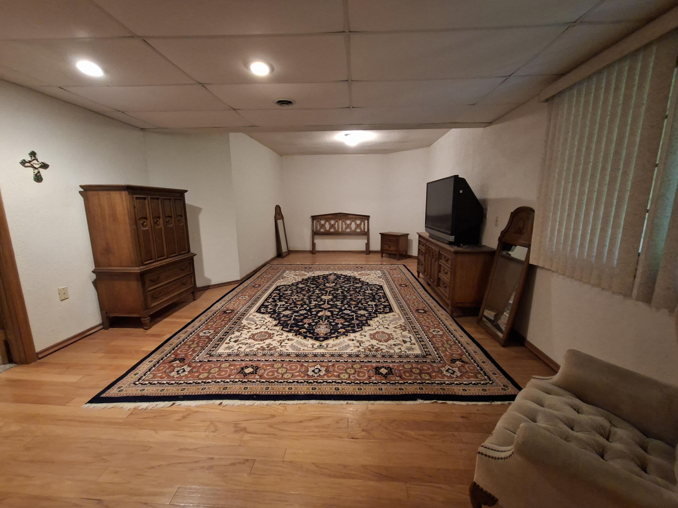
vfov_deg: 89.9
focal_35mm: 13
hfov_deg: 106.2
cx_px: 339
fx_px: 255
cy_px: 254
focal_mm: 1.74
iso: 500
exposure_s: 1/20
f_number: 2.2
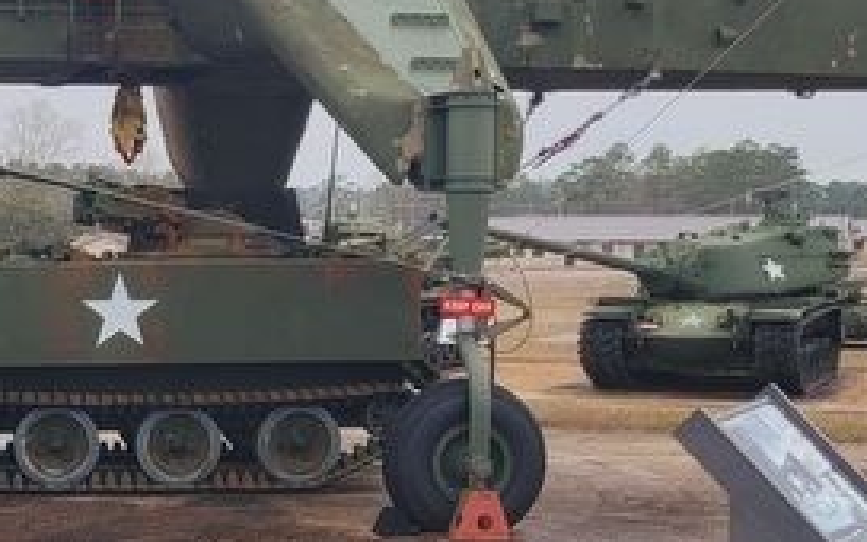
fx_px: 1914
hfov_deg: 24.8
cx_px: 92
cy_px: 418
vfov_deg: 16.0
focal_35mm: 81
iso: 40
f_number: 1.8
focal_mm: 5.4
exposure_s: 1/367
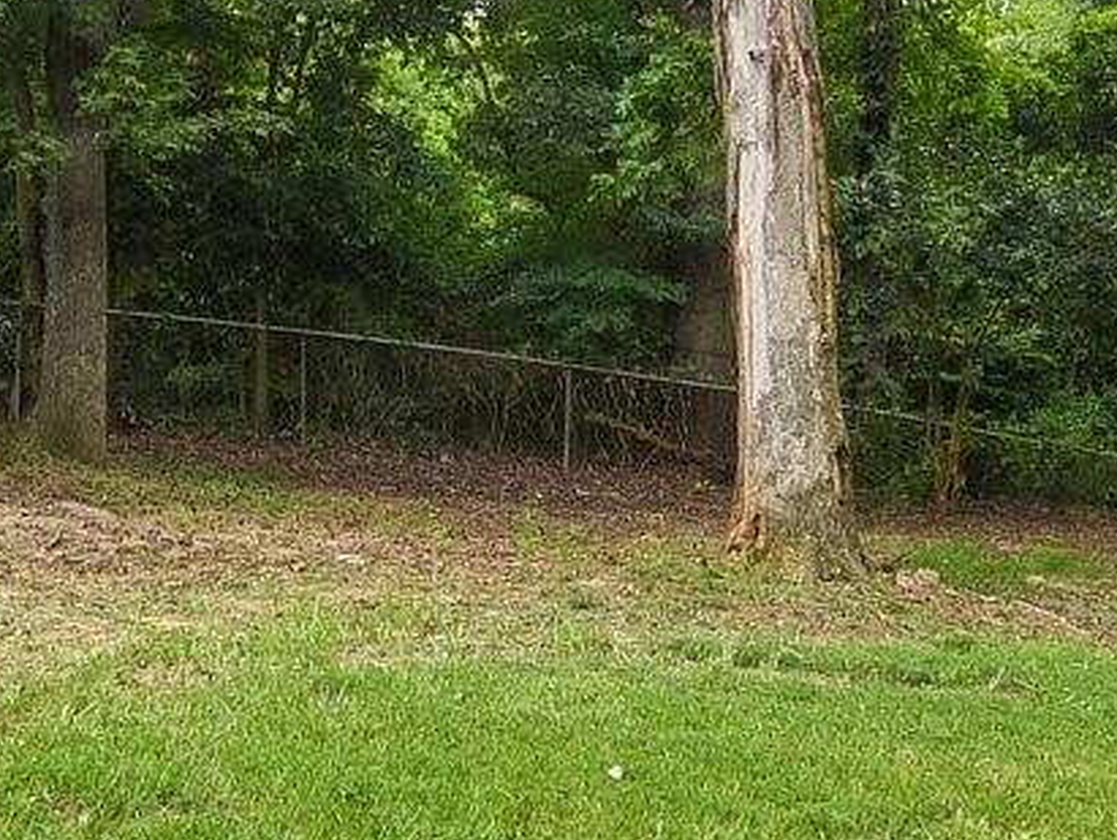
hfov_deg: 28.9
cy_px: 249
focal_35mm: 67
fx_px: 2164
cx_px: 438
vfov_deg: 21.8
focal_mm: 14
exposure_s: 1/60
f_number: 11
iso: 200
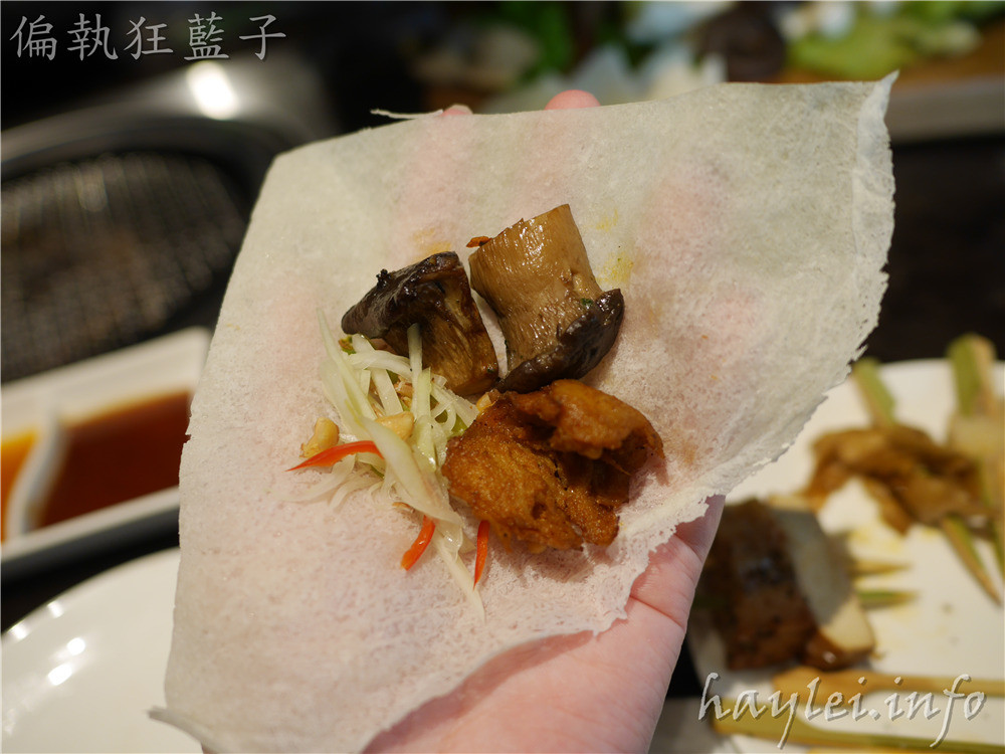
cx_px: 502
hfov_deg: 60.0
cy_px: 377
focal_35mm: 30
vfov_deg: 46.8
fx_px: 871
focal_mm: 15
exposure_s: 1/100
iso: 200
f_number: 2.2
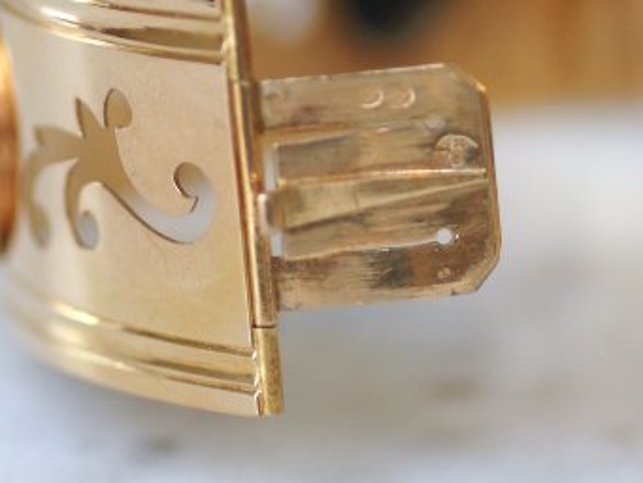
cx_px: 513
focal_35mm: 355
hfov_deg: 5.6
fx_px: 6597
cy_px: 89
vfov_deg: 4.2
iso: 200
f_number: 2.8
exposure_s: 1/125
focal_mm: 70
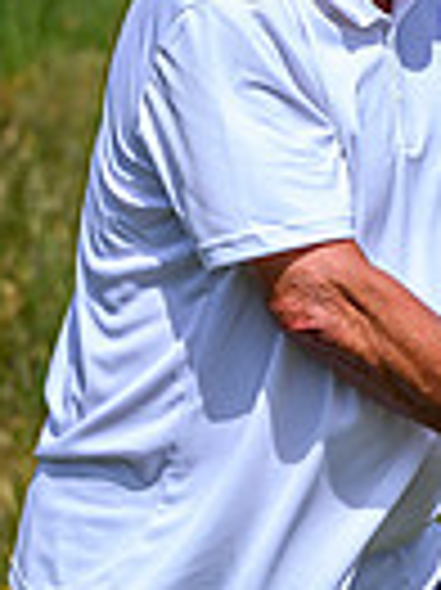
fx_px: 34964
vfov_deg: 1.0
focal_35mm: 2055
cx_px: 745
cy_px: 218
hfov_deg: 0.7
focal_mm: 400
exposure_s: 1/6400
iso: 500
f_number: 4
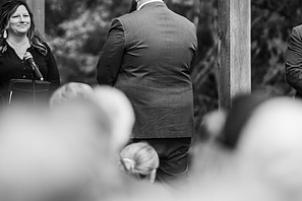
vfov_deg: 4.5
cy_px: 11
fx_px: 2542
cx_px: 151
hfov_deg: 6.8
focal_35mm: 303
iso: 400
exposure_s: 1/1000
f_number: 2.8
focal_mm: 200
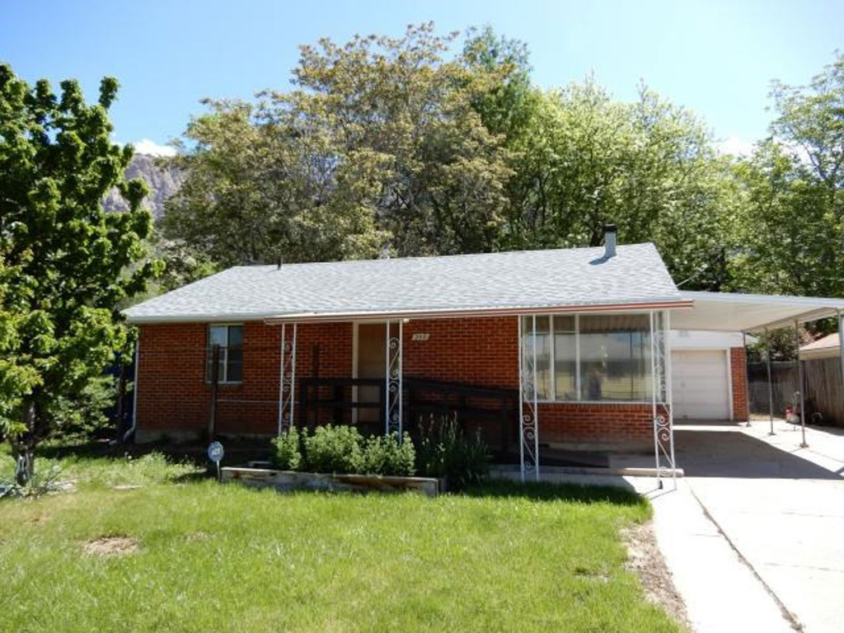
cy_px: 316
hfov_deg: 71.6
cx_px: 422
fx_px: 585
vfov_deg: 56.8
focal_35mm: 24
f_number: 3.4
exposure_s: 1/400
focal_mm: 4.3
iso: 80
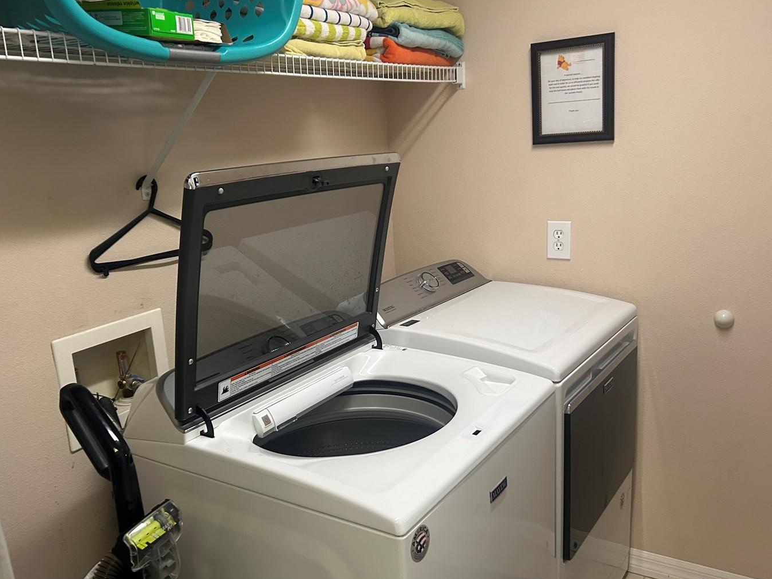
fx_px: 691
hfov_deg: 58.4
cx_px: 395
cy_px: 306
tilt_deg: -13.5
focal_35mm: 31
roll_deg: +3.7
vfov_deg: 45.4
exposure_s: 1/60
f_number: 1.5
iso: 250
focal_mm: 5.7
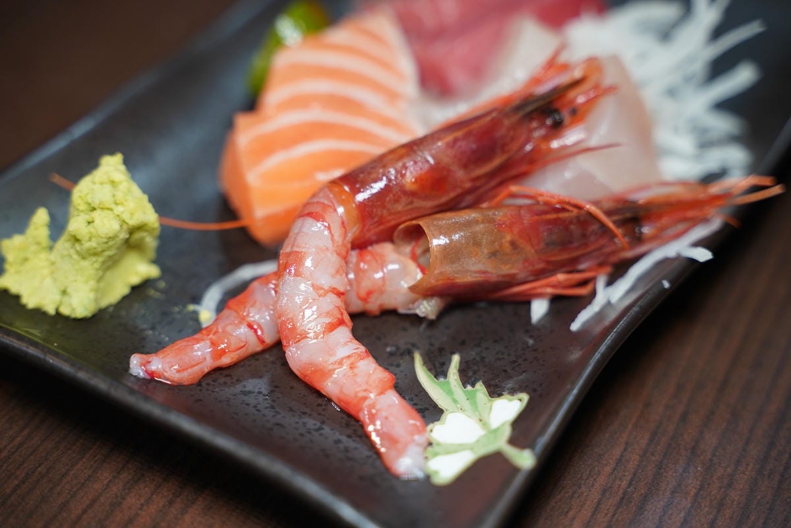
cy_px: 264
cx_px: 396
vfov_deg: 18.2
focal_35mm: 75
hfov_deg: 27.0
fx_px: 1648
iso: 400
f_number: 4
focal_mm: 75
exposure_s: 1/80
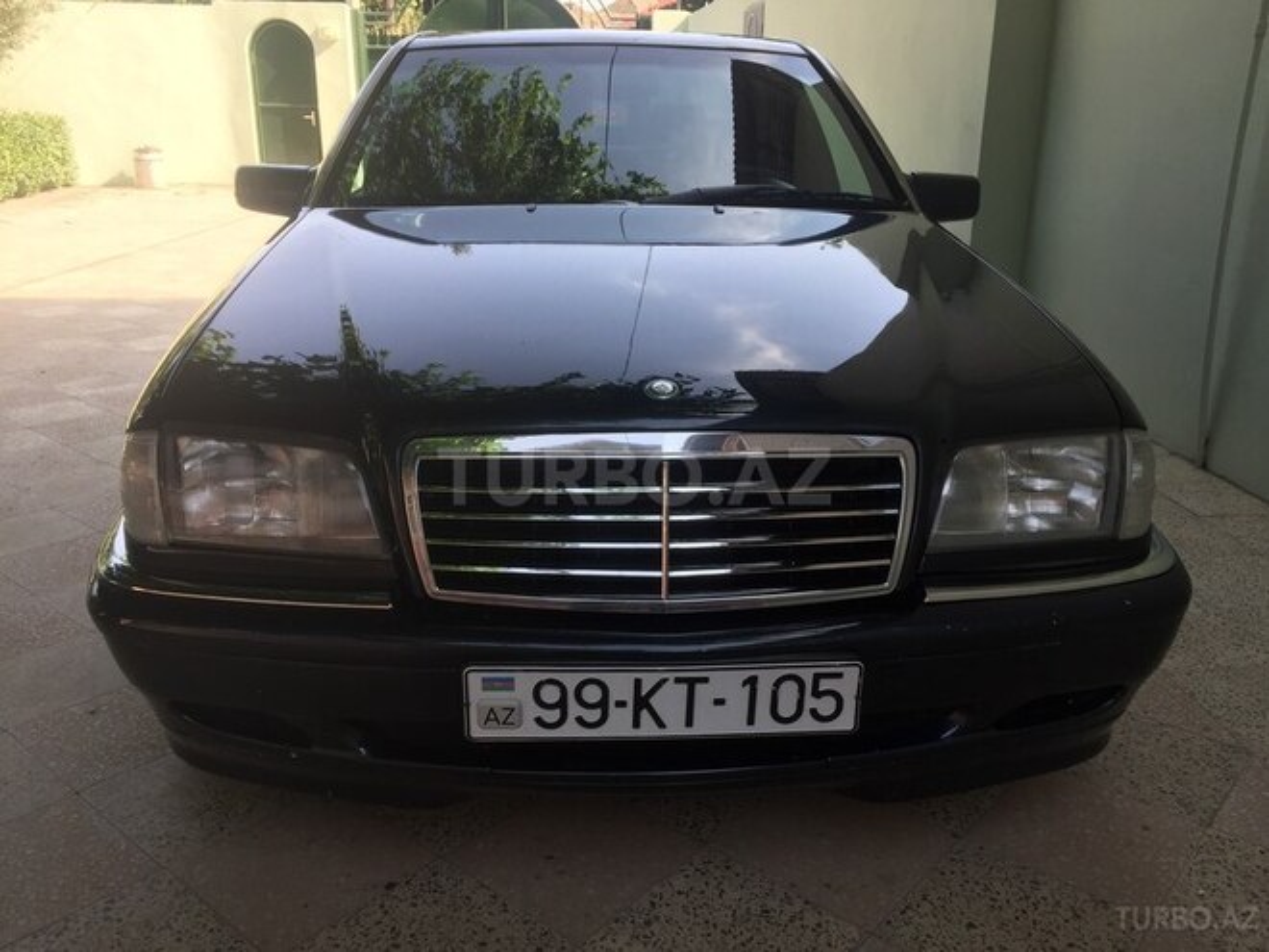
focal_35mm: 29
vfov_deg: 48.2
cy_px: 476
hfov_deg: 61.7
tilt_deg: -21.2
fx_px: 1063
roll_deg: -1.1
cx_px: 634
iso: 32
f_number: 2.2
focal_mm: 4.15
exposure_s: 1/302
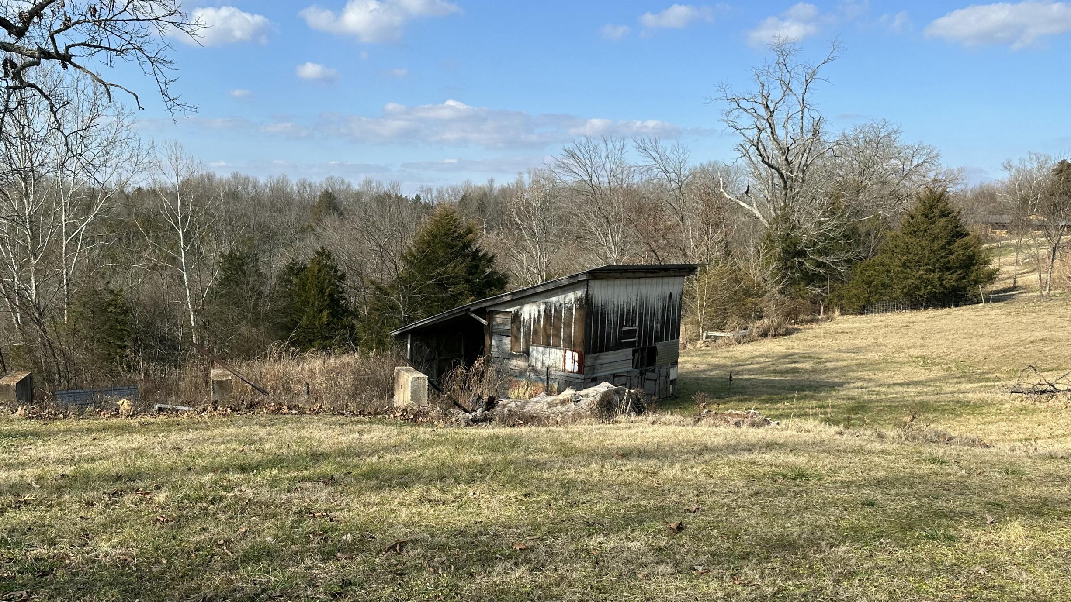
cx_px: 478
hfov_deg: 60.9
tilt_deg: -10.6
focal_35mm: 32
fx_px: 909
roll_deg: -2.3
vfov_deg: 36.3
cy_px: 396
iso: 80
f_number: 1.78
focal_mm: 6.86
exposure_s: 1/3155
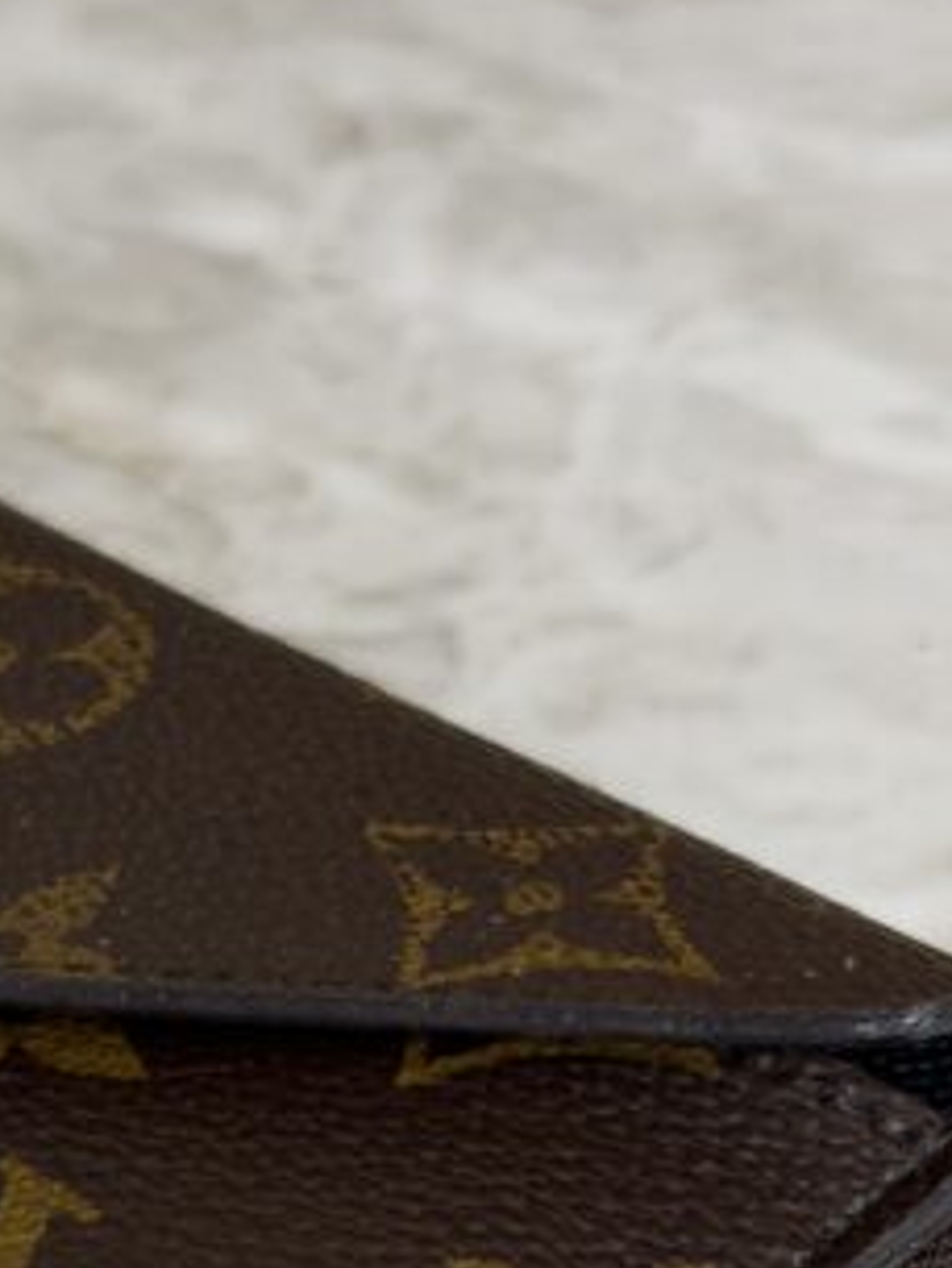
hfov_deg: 11.5
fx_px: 4617
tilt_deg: -51.8
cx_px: -229
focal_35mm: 126
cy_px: 1409
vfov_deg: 15.2
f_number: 1.78
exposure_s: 1/120
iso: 64
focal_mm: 6.76
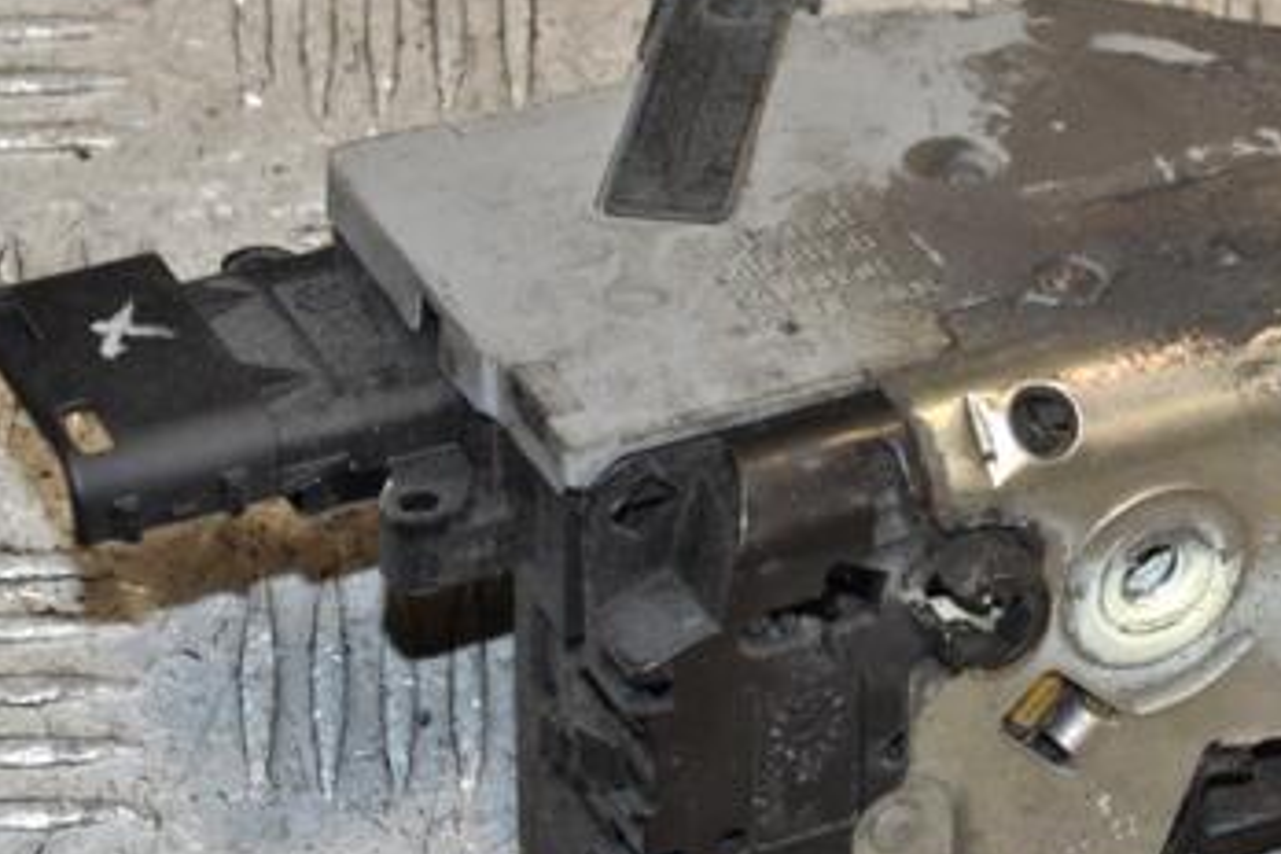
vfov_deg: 9.1
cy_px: 456
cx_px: 953
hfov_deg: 13.6
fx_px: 5337
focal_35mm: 150
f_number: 8
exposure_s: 1/200
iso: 800
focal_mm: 58
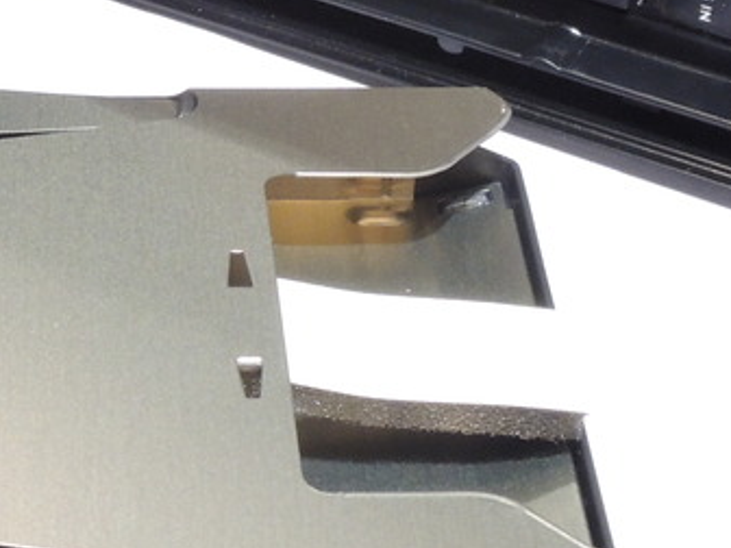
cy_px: -100
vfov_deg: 10.2
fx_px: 3020
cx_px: 15
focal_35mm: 143
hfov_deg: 13.6
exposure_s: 1/20
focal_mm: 7.2
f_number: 6.6
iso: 400
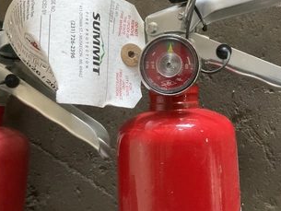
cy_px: 77
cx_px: 174
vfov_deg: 37.5
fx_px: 309
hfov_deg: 48.5
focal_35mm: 38
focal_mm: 3
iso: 250
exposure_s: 1/60
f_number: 1.8
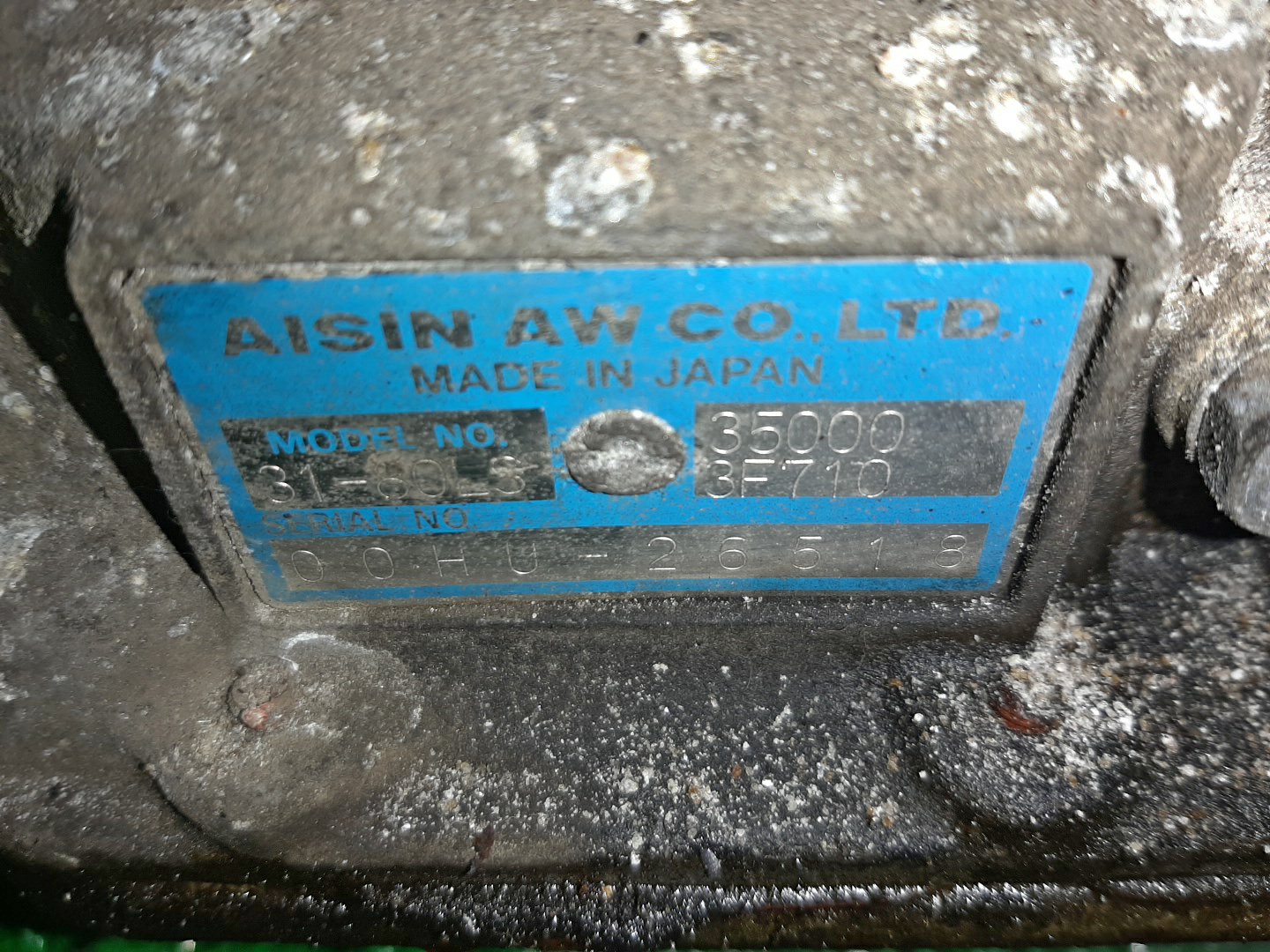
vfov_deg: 53.1
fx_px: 954
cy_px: 476
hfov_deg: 67.3
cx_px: 635
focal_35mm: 26
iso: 49
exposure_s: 1/100
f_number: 1.7
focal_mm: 3.93
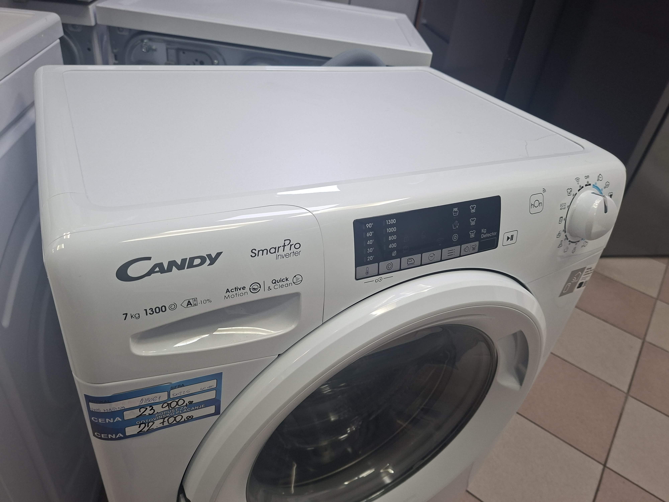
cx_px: 334
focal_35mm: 23
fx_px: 445
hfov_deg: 73.9
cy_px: 251
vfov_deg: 58.9
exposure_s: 1/100
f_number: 1.8
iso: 160
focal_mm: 5.54
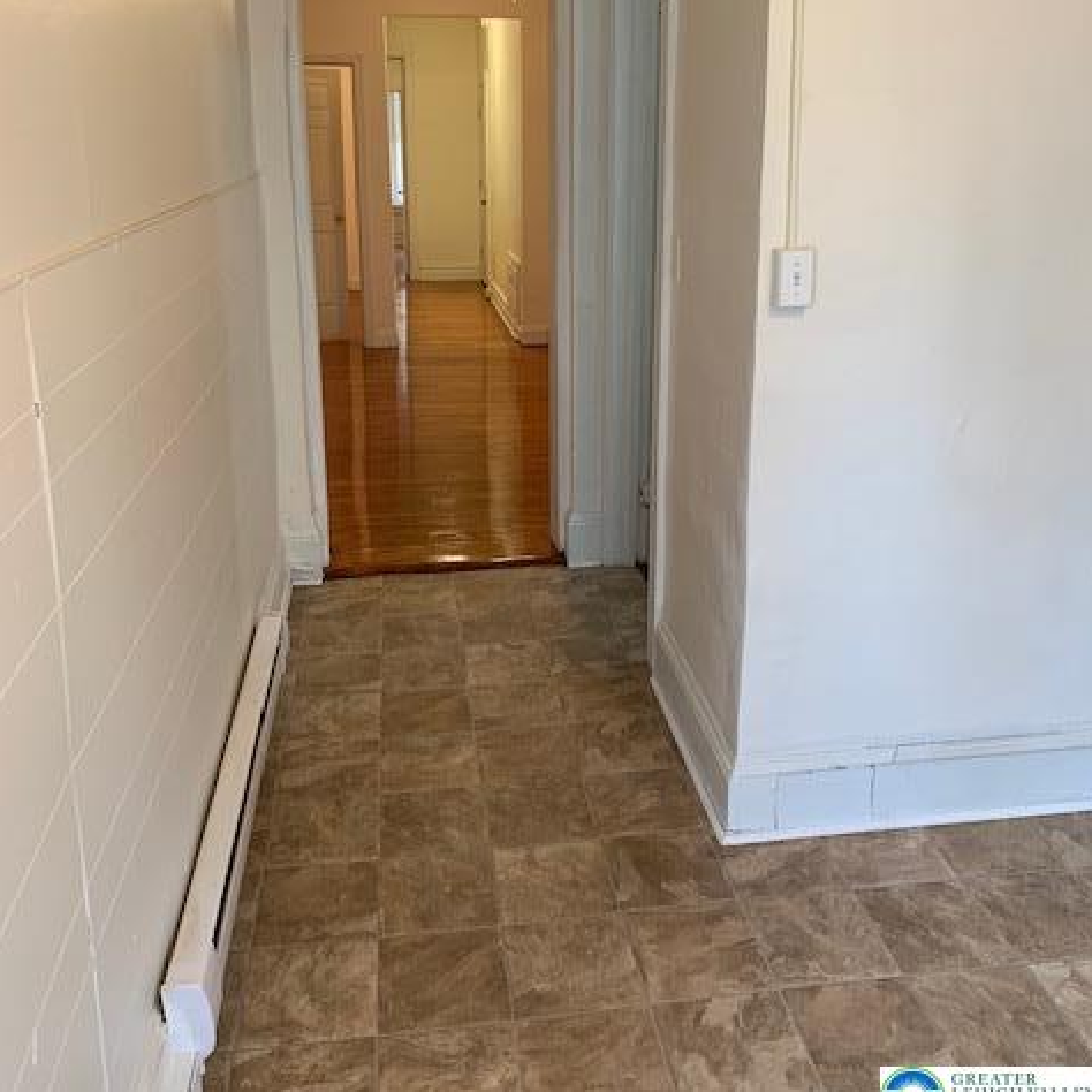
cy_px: 401
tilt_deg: -11.4
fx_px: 1106
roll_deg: +0.1
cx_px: 548
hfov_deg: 52.5
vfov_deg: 51.9
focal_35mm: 31
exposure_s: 1/60
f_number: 1.8
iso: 125
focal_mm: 4.25
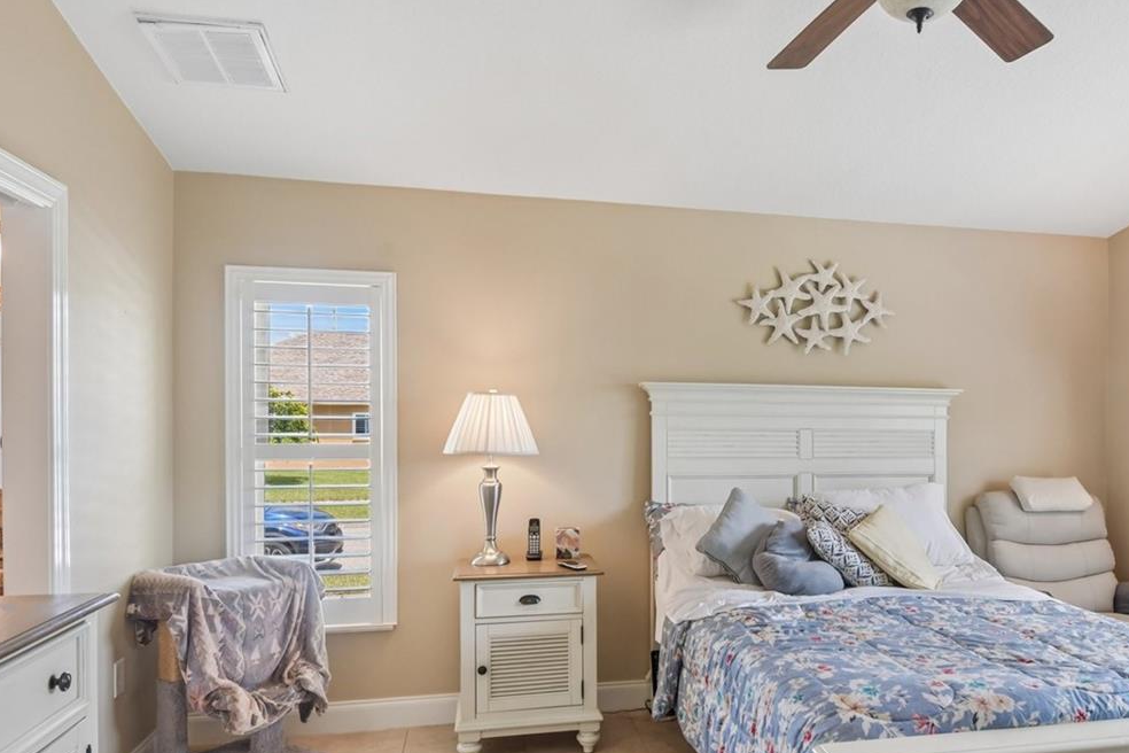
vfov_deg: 49.3
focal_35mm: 26
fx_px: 815
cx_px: 686
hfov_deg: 68.6
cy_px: 444
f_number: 8
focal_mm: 16
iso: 400
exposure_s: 1/25
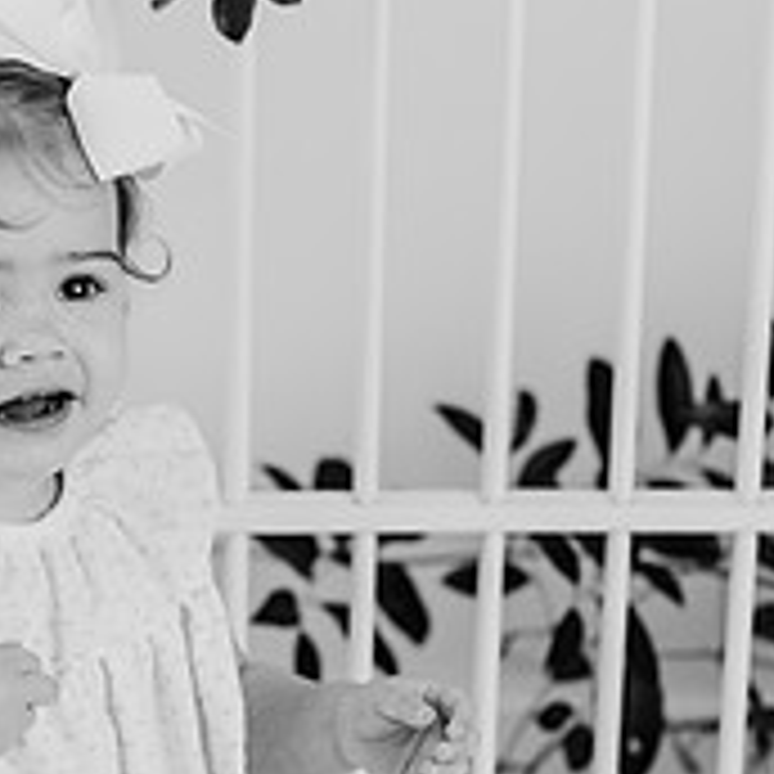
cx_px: 29
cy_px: 544
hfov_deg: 11.5
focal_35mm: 151
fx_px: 3820
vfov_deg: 11.6
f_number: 2.8
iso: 125
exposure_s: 1/160
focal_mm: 50
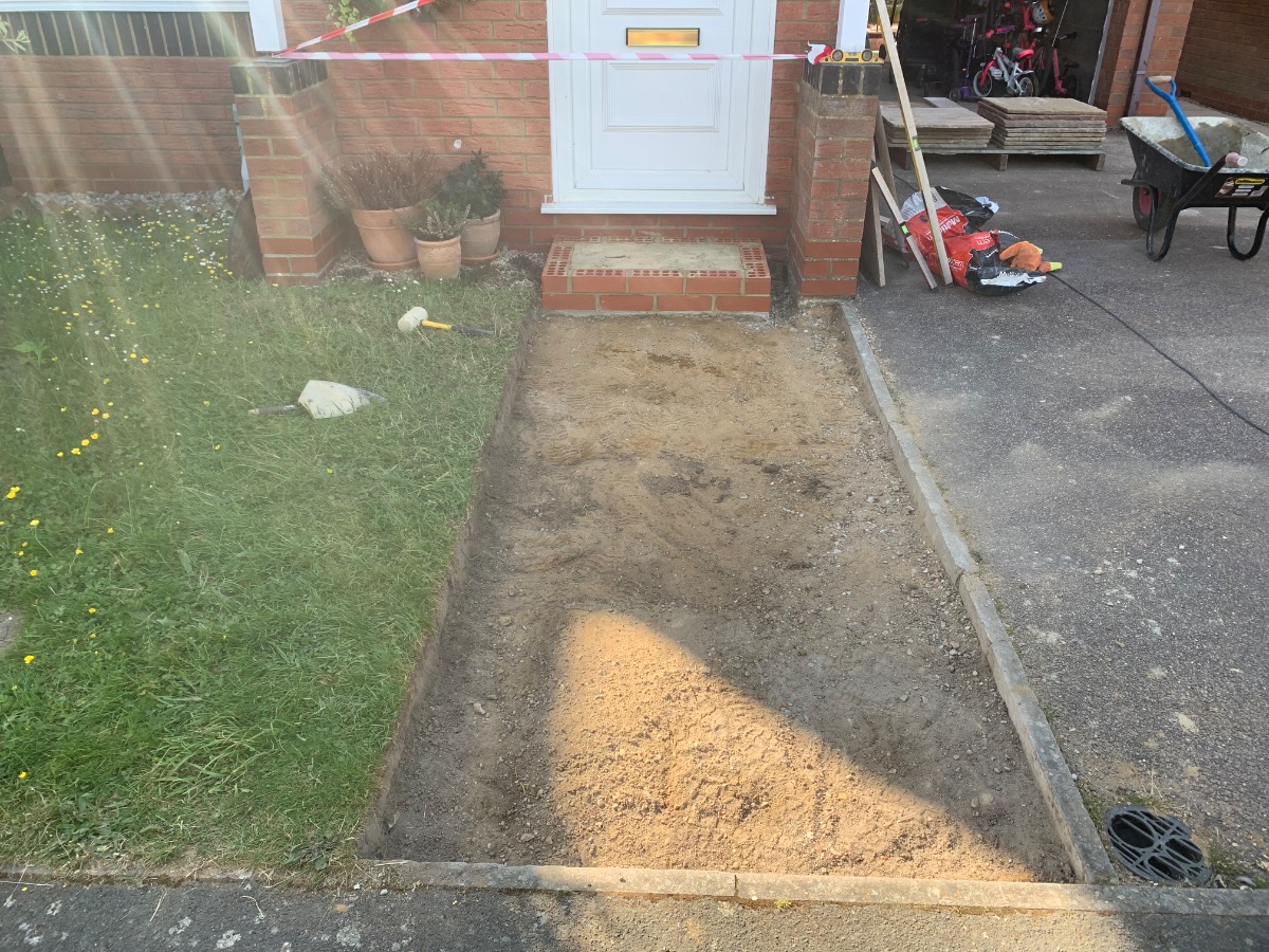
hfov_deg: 67.3
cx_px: 634
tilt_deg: -27.8
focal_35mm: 26
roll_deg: +0.6
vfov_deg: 53.1
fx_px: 953
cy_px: 476
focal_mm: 4.25
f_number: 1.8
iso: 25
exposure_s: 1/319
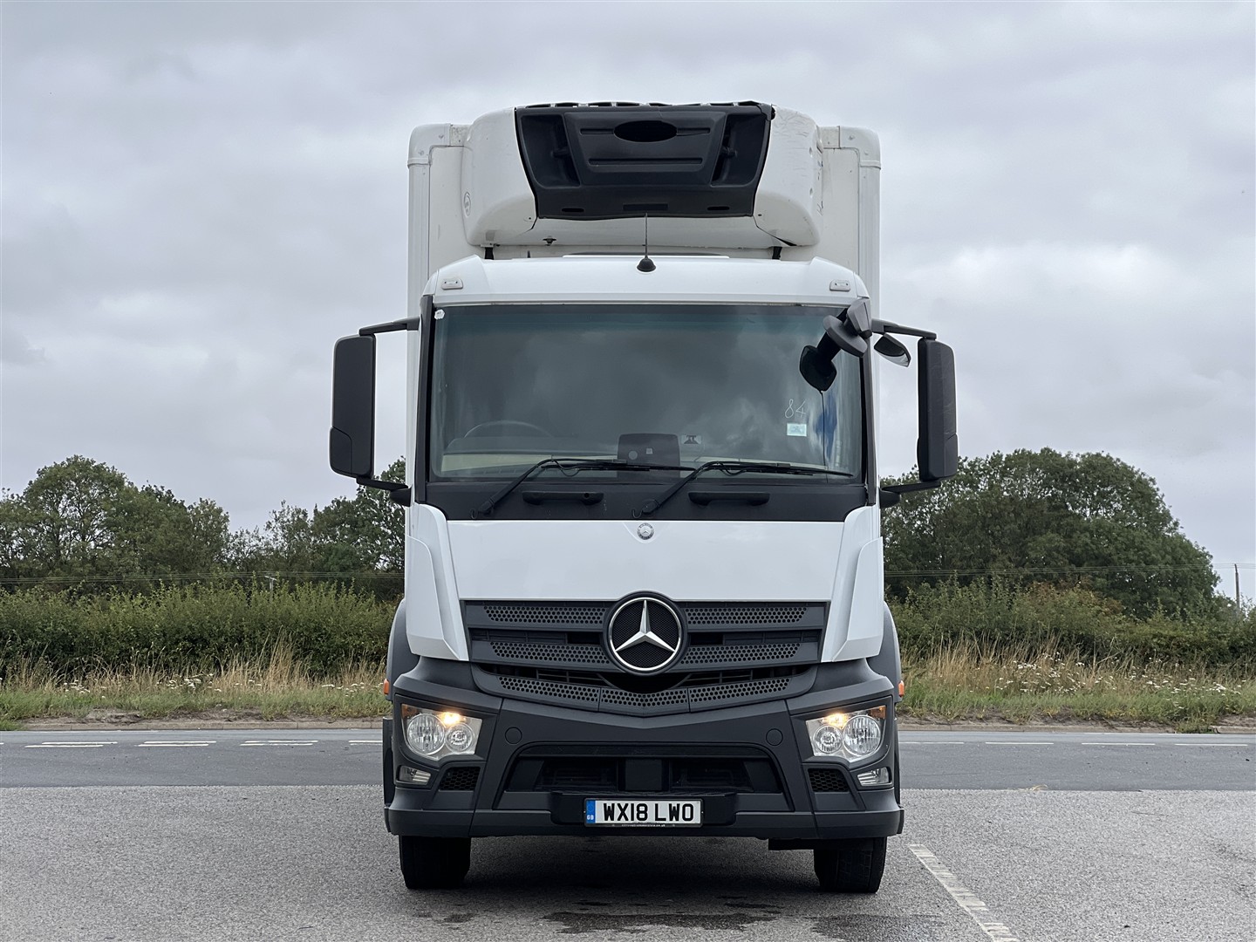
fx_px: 2794
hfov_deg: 25.3
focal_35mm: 77
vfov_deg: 19.1
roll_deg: +0.1
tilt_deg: +4.4
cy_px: 471
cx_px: 628
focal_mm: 9
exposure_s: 1/418
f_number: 2.8
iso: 32
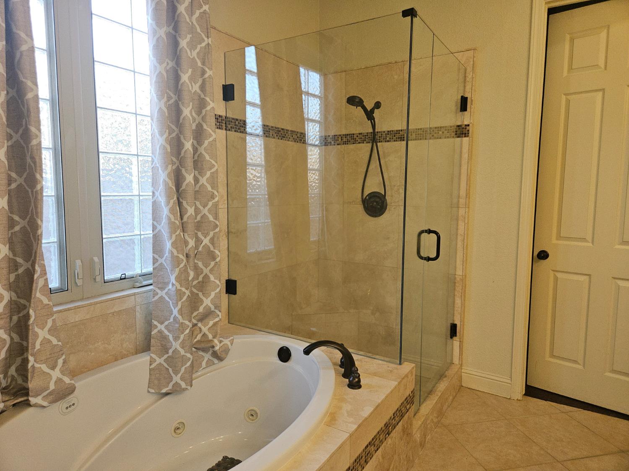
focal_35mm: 23
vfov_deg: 58.9
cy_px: 236
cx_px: 314
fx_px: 418
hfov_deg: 73.9
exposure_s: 1/60
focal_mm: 5.4
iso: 100
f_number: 1.8
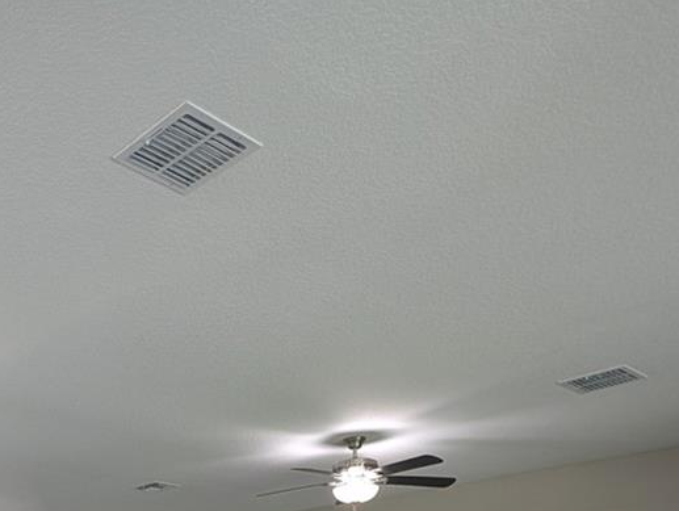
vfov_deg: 31.3
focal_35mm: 37
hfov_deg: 45.0
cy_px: 640
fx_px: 727
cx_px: 55
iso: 51
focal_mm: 2.23
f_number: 1.95
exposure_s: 1/30
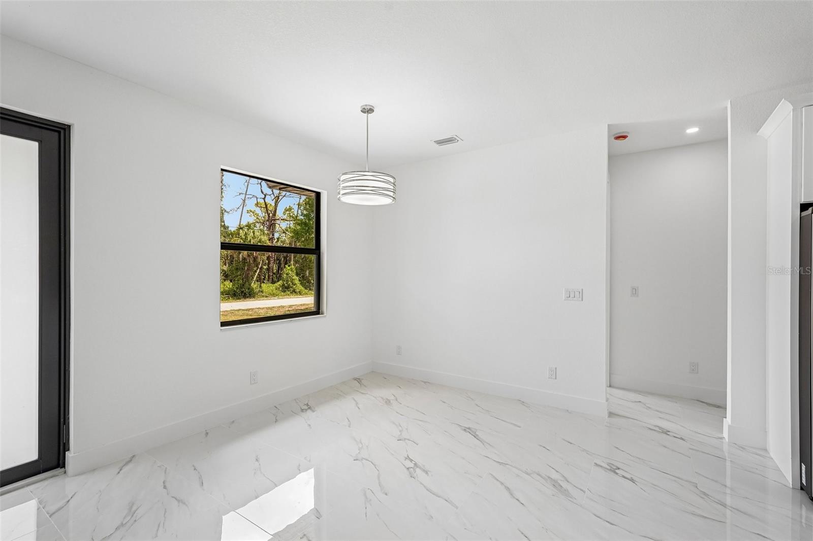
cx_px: 406
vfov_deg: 73.7
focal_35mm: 16
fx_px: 361
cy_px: 270
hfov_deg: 96.7
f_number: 8
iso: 400
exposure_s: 1/125
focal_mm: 16
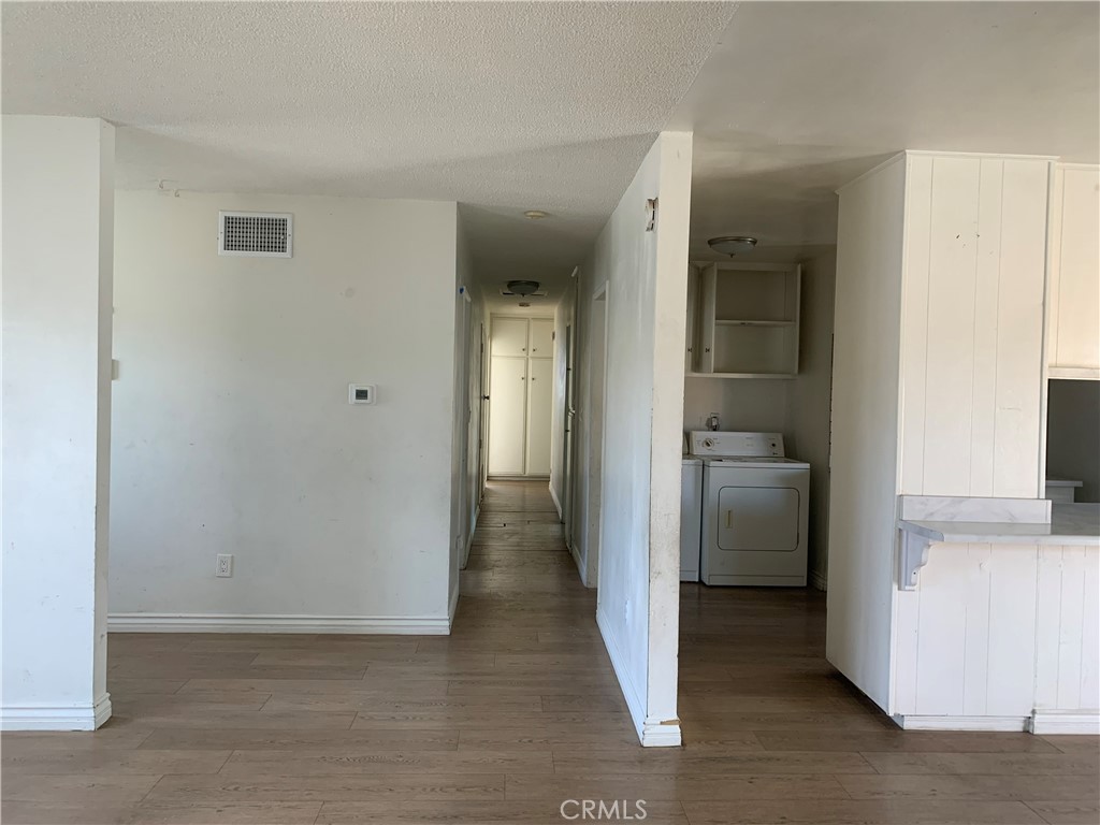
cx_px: 550
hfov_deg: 67.3
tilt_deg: -0.1
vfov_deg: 53.1
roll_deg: -0.5
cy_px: 412
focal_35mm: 26
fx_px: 826
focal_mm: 4.25
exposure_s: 1/97
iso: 100
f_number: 1.8
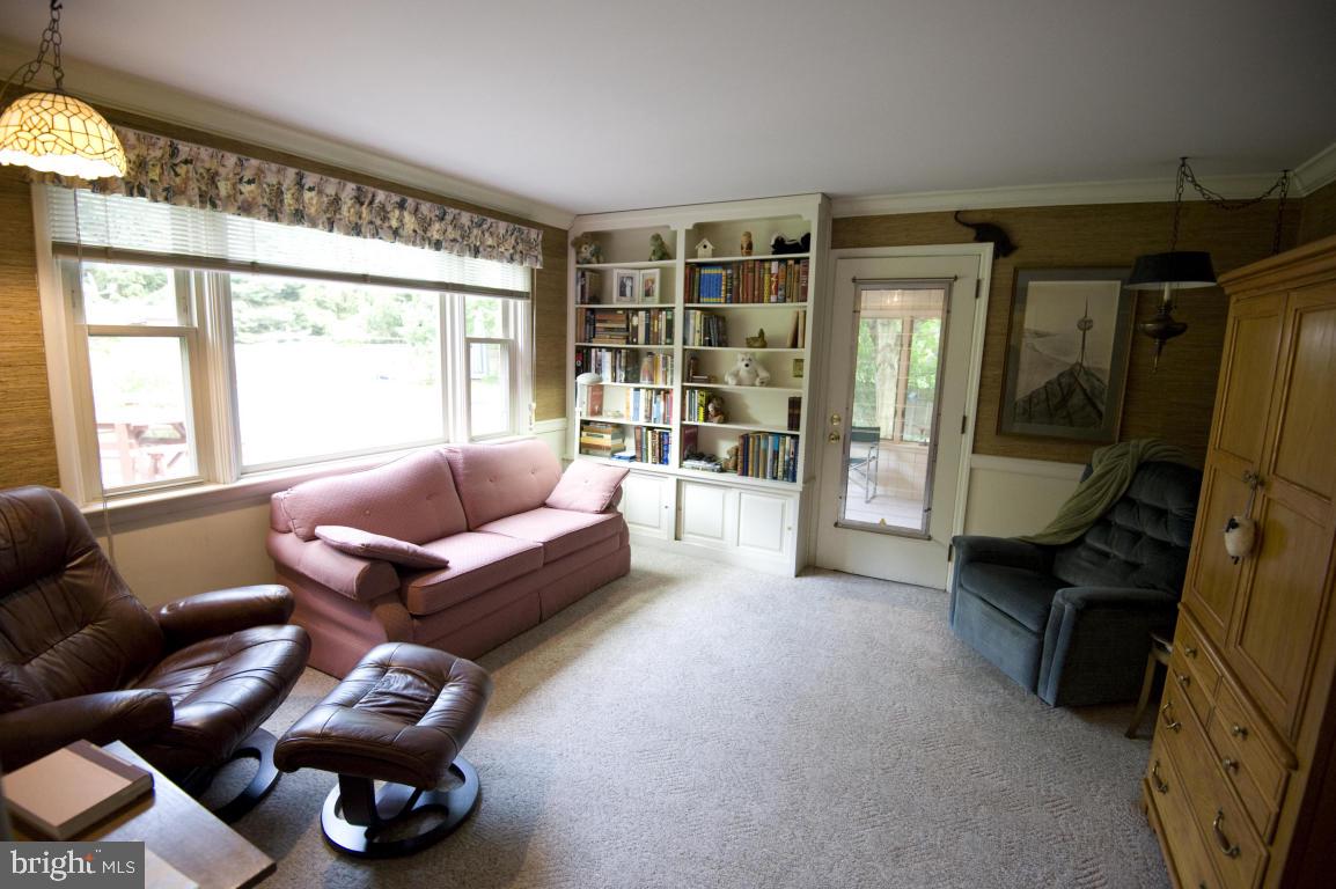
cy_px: 444
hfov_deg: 96.8
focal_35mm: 16
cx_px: 668
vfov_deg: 73.7
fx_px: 593
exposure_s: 1/80
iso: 1400
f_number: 4
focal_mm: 16
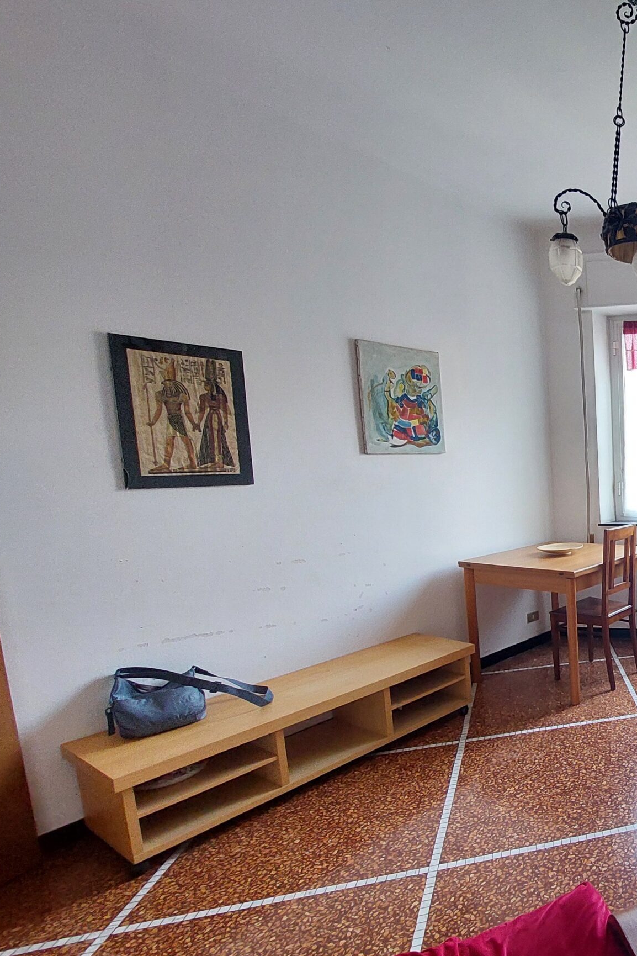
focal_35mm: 20
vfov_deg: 83.8
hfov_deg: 46.2
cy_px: 520
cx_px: 698
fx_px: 531
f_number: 2.2
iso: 320
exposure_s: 1/50
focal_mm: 1.74
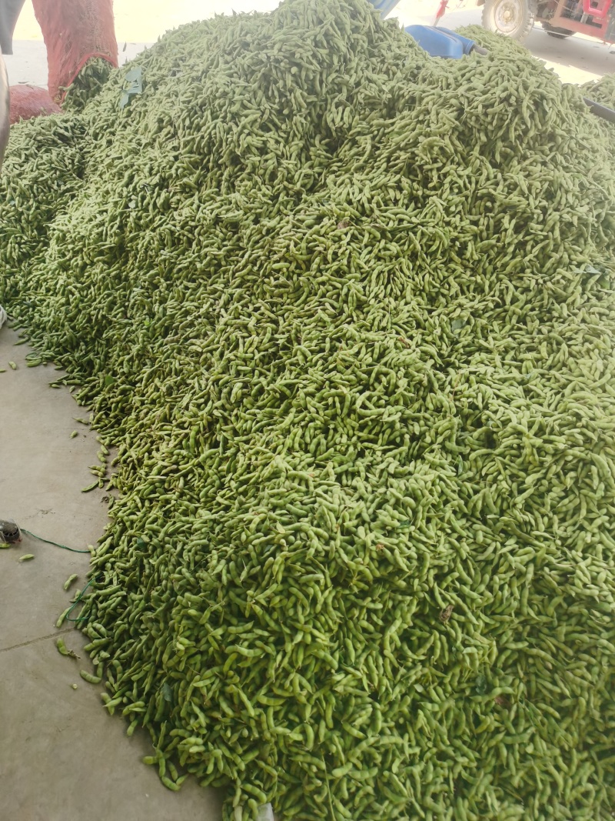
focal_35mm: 27
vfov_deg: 65.3
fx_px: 640
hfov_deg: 51.3
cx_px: 308
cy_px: 410
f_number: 1.8
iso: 100
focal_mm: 5.58
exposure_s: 1/900
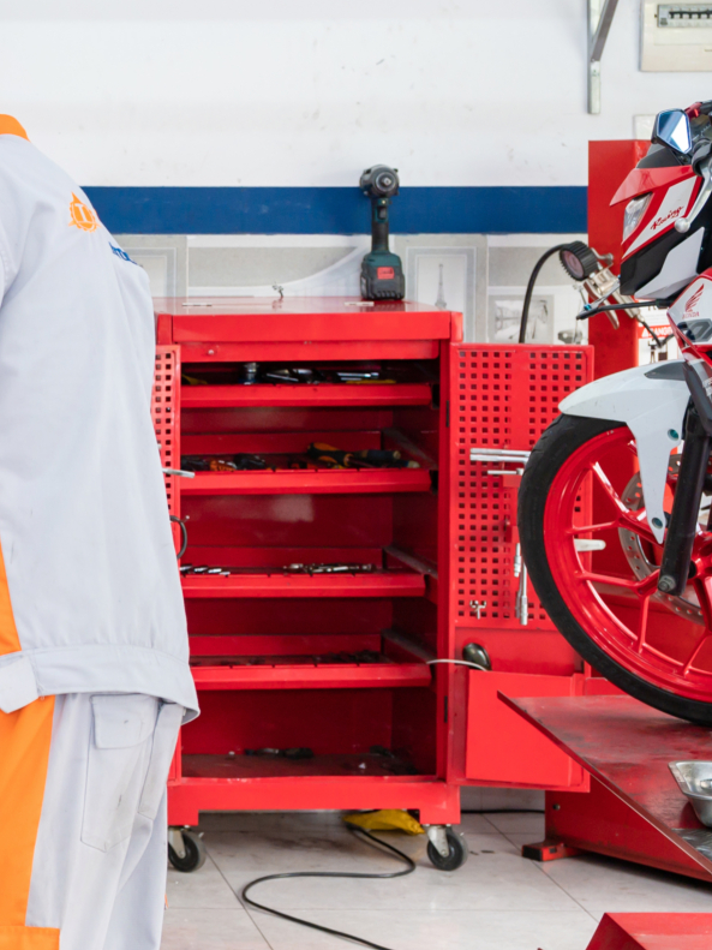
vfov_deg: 17.4
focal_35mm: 112
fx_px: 3072
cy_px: 207
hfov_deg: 12.3
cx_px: -501
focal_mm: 45
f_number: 5
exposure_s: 1/125
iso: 500
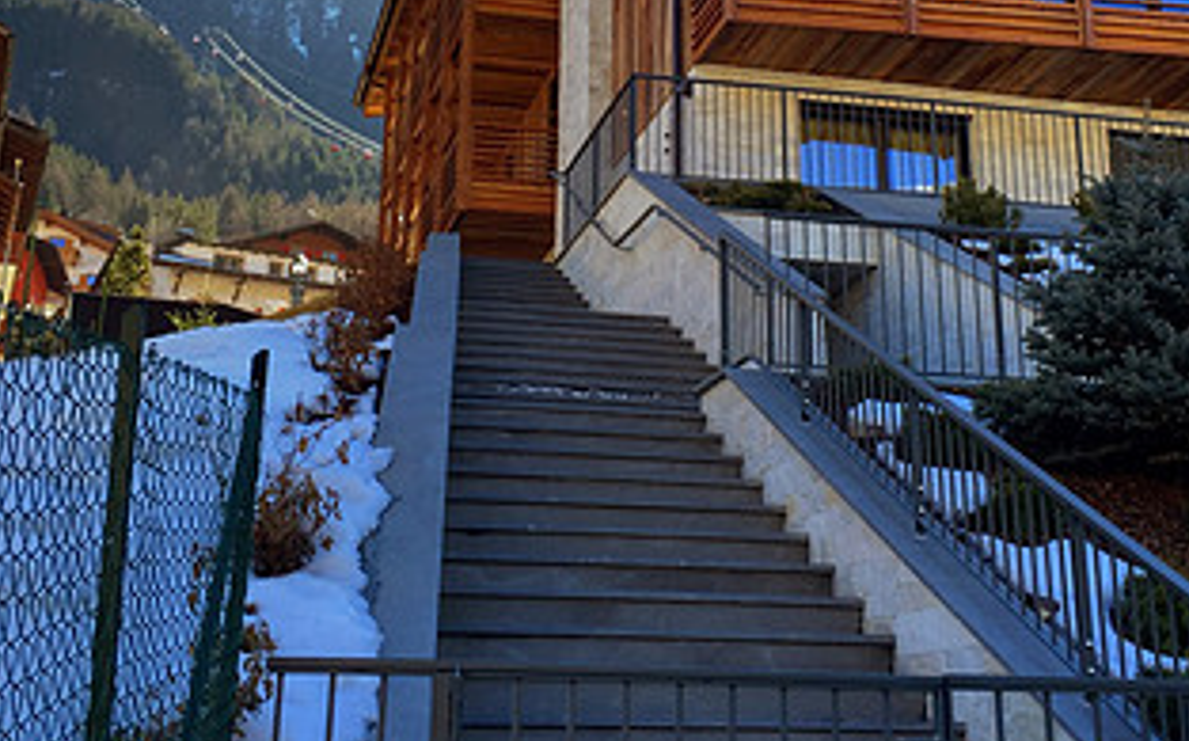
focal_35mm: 57
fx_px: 1845
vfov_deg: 22.2
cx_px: 653
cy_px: 76
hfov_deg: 35.7
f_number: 2.2
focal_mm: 4.15
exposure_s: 1/1582
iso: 32
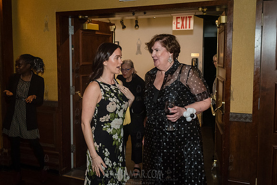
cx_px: 131
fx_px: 309
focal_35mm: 40
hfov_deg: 48.2
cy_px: 87
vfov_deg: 33.2
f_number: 4.5
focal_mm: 35
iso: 4000
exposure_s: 1/200
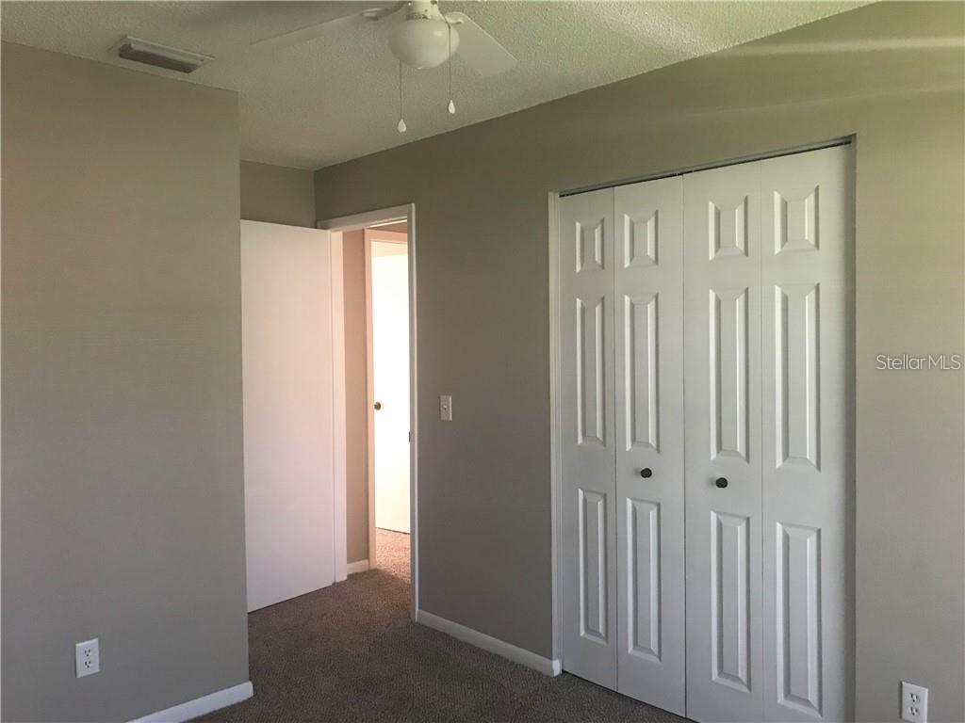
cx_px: 482
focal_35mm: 28
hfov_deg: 63.4
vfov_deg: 49.7
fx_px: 781
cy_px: 362
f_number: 1.8
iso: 100
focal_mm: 3.99
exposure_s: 1/9
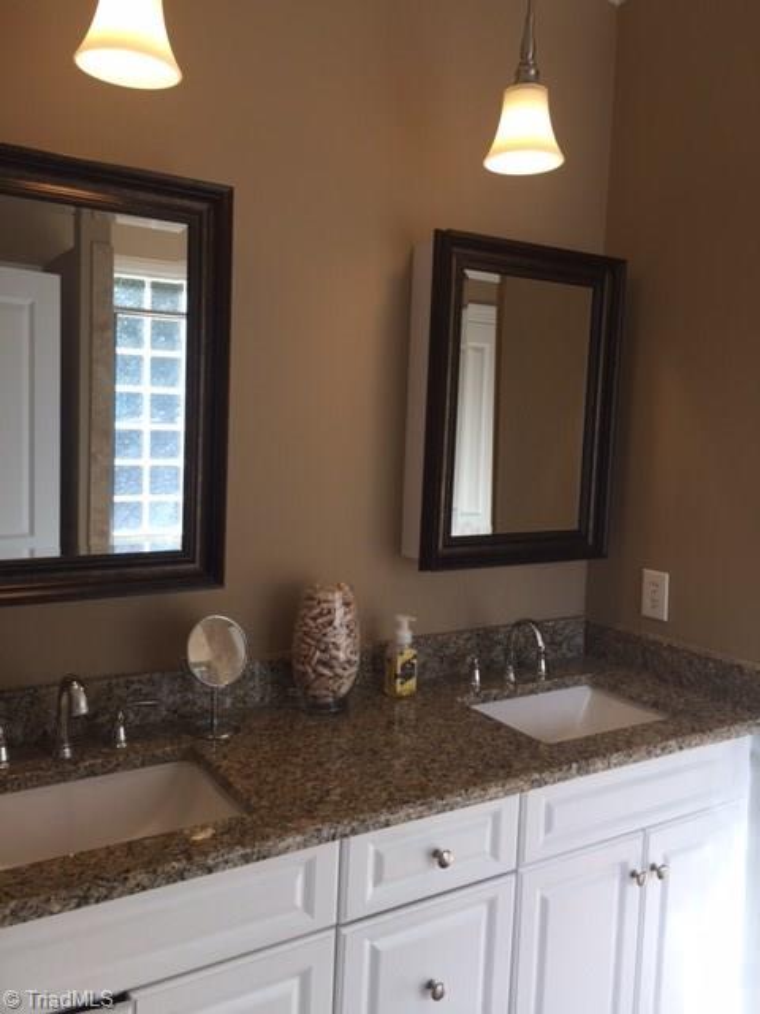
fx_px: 849
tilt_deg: -4.2
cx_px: 380
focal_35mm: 29
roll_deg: -1.8
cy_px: 507
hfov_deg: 48.2
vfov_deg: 61.7
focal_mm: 4.15
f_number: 2.2
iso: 32
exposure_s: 1/120
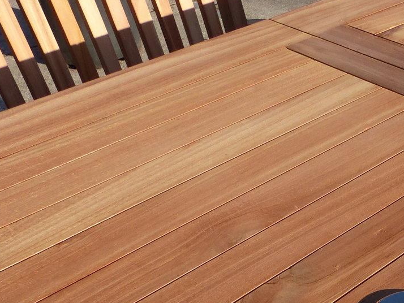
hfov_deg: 31.4
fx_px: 654
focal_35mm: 56
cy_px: 333
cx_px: 418
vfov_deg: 24.4
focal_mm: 4.5
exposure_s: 1/640
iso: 100
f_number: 4
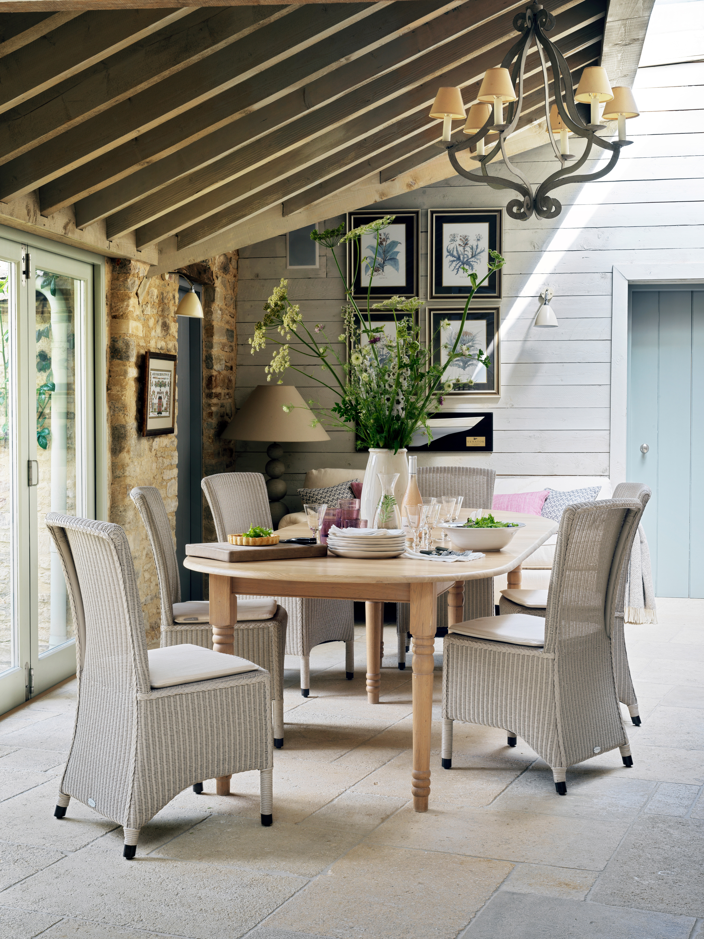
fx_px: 1384
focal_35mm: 51
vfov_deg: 37.5
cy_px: 470
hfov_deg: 28.5
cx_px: 352
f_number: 22
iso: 100
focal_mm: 65
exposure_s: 1
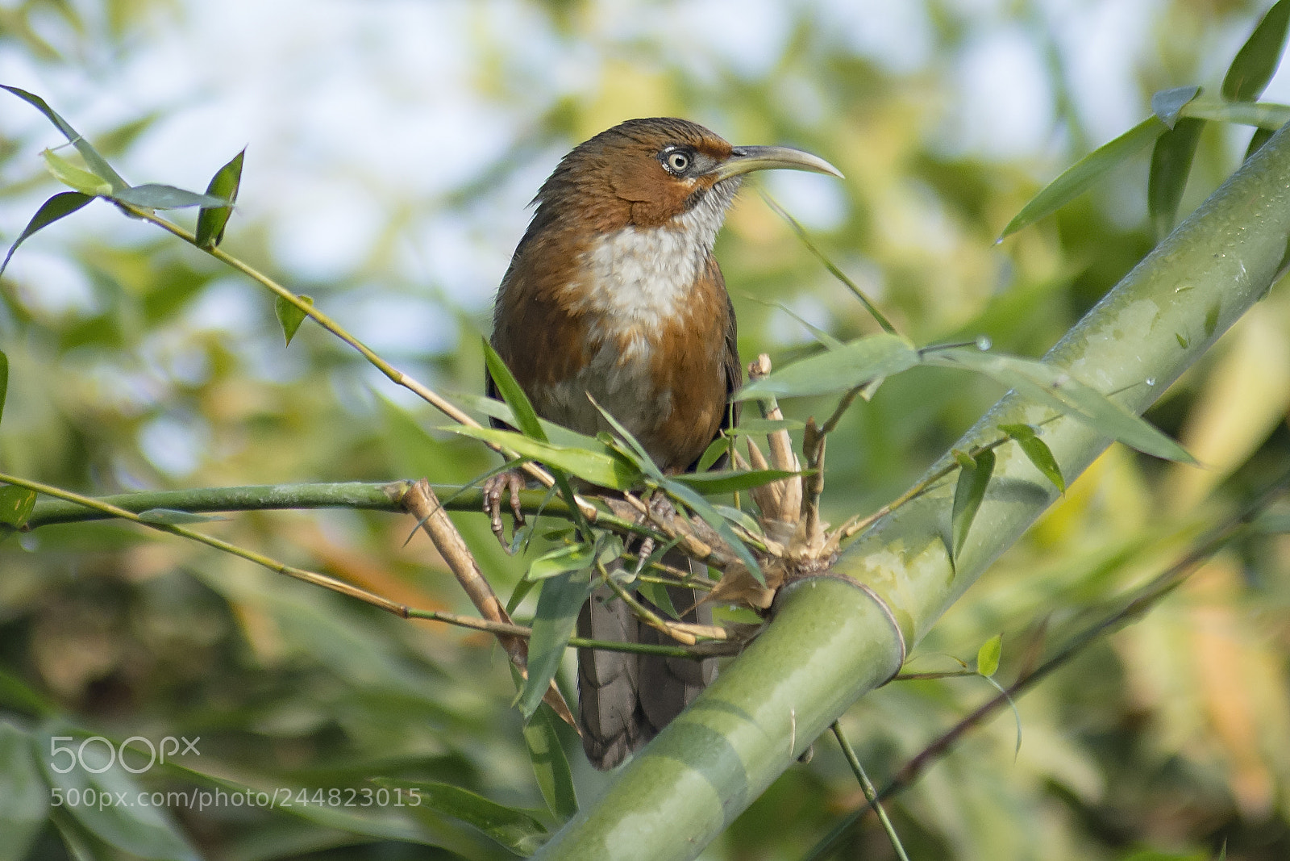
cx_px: 645
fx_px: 10750
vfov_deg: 4.6
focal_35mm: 300
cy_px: 430
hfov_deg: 6.9
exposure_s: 1/1000
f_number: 3.2
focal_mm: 200
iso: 400
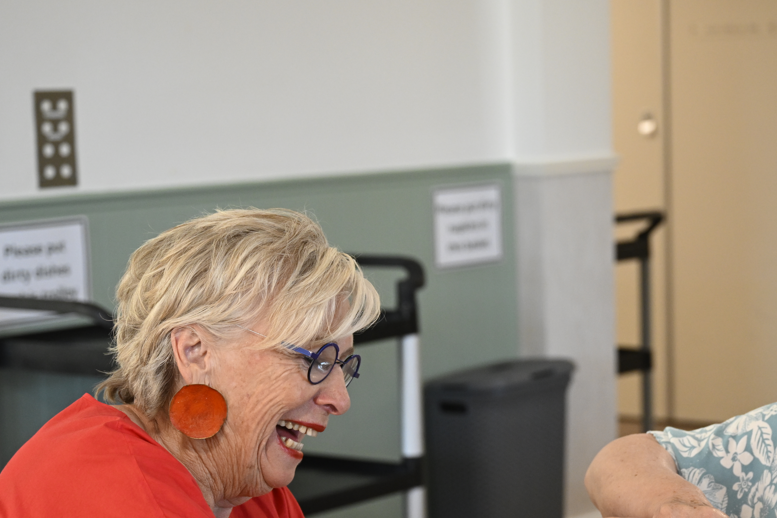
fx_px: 2288
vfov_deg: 12.8
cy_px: 451
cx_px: 568
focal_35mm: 106
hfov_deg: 19.2
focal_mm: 60
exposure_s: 1/160
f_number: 4
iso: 1600
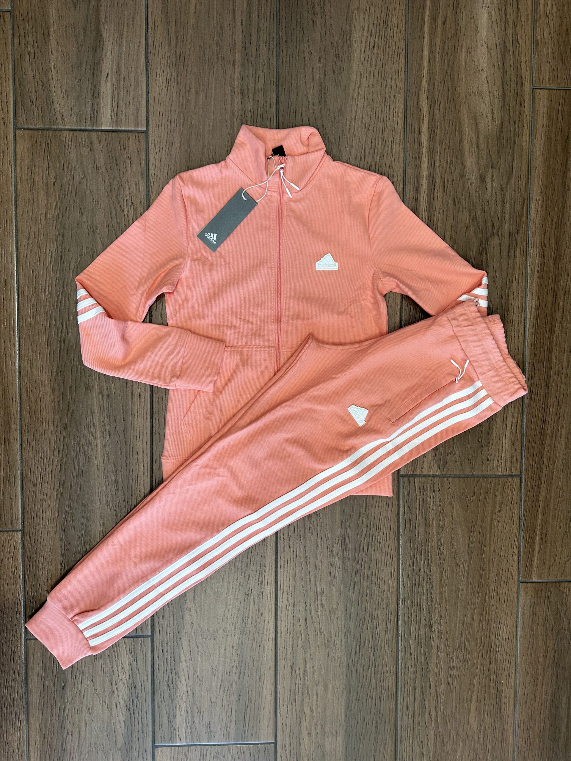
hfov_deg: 56.8
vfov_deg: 71.6
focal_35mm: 24
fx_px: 528
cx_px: 286
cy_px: 380
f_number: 1.78
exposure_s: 1/100
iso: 80
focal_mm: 6.86
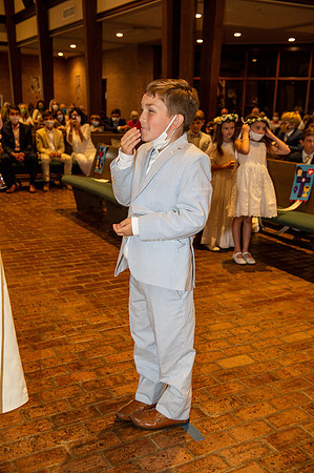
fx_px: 525
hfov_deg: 33.3
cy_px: 236
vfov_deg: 48.5
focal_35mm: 40
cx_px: 157
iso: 1600
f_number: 5
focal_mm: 40
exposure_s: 1/125
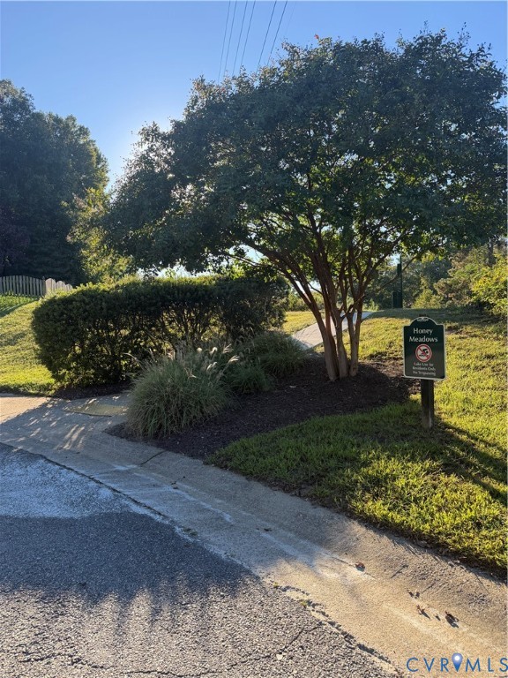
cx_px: 254
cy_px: 339
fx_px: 470
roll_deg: +2.4
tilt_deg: -0.6
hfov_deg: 56.8
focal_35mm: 24
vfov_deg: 71.6
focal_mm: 6.76
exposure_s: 1/1211
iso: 100
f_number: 1.78
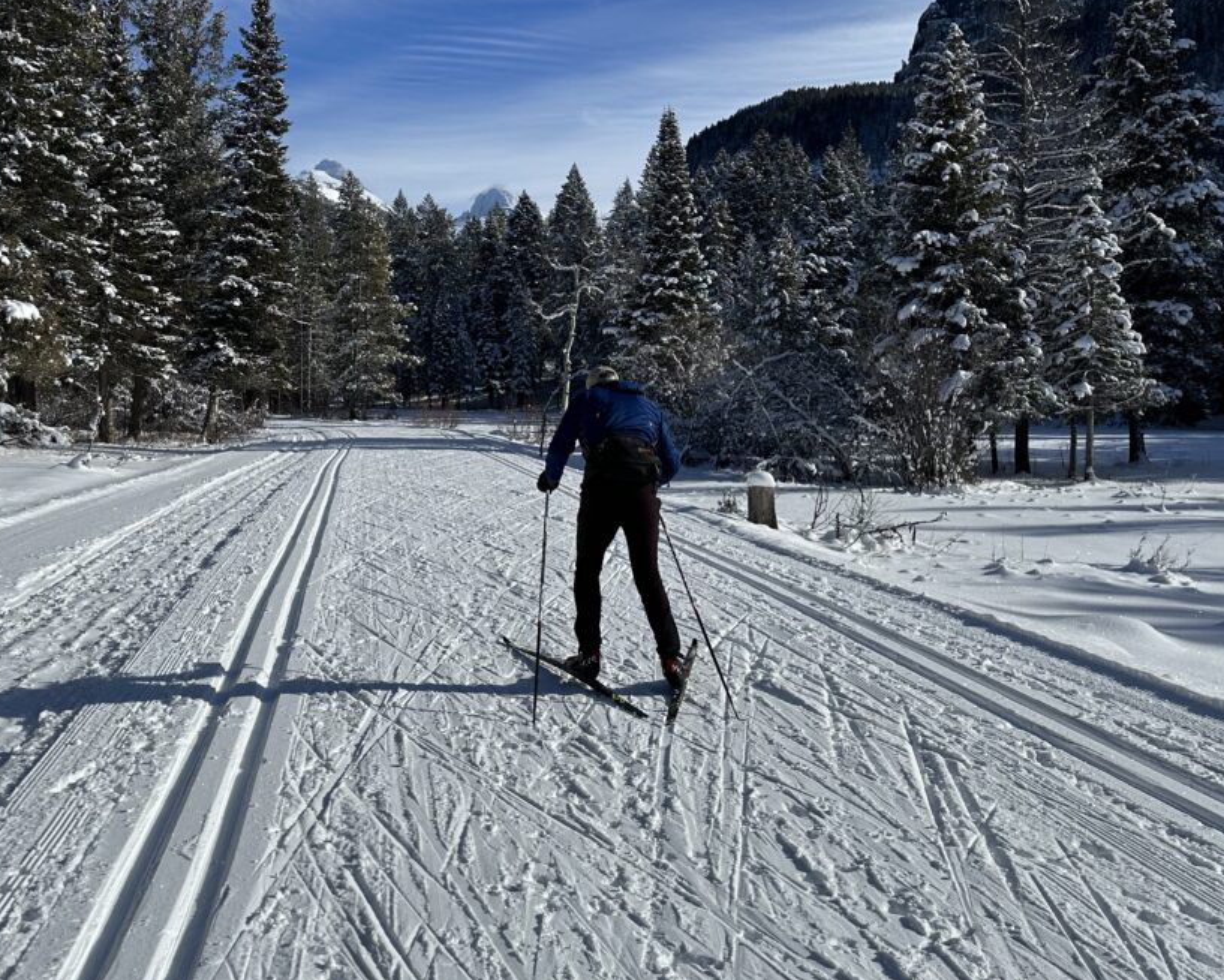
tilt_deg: -1.7
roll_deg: +0.6
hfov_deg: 48.9
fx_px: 1341
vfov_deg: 40.1
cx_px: 524
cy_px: 456
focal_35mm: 37
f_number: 1.78
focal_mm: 6.86
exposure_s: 1/9709
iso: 80
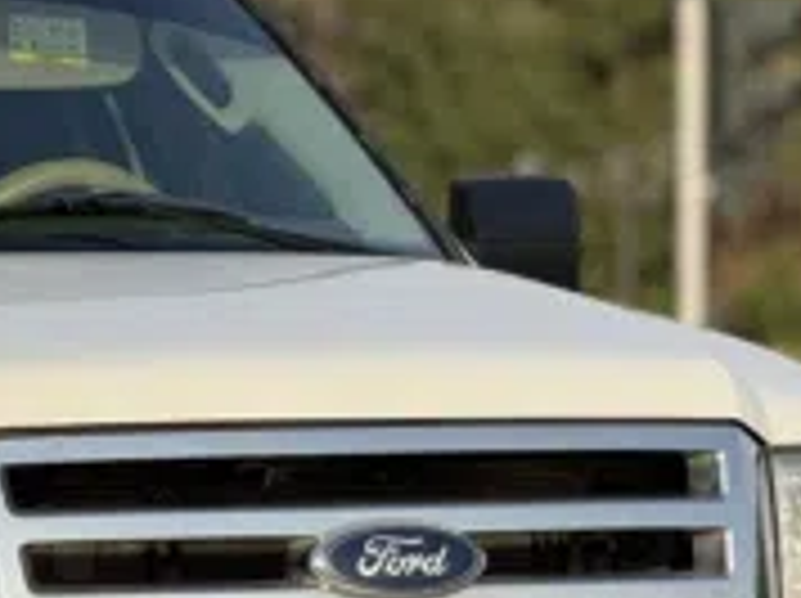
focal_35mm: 432
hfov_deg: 4.6
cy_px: 611
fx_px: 9983
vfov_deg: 3.4
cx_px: -243
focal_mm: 15.66
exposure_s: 1/840
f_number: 2.8
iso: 50
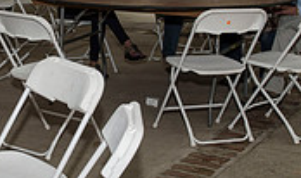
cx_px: 72
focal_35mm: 103
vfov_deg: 12.2
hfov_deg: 20.3
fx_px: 833
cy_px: 62
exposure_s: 1/640
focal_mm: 29
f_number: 5
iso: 500
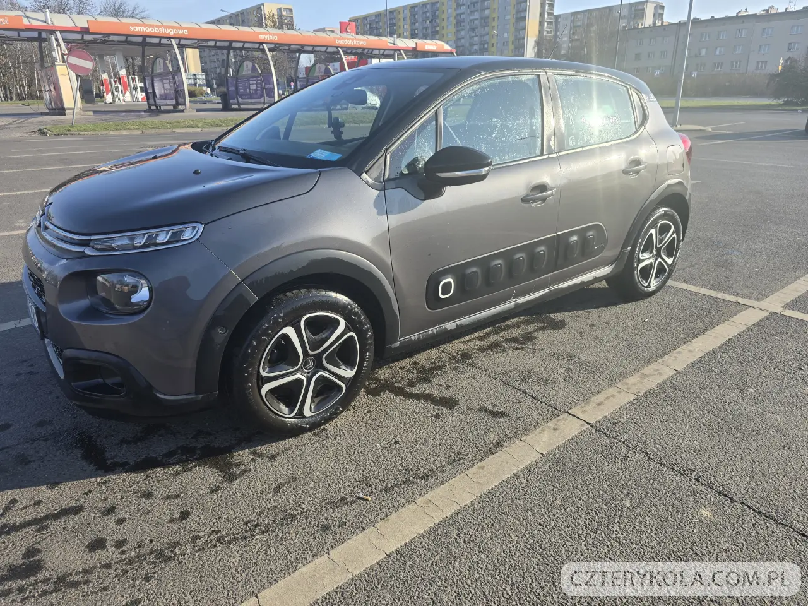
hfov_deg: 73.9
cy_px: 303
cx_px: 404
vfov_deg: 58.9
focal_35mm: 23
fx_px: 537
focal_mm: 6.3
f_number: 1.7
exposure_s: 1/381
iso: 12
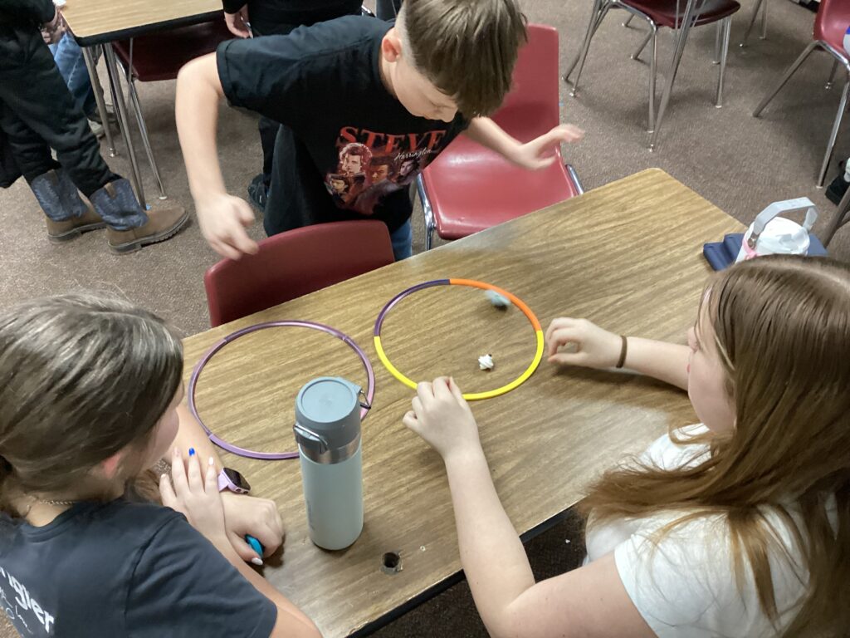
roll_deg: -3.6
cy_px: 319
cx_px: 425
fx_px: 761
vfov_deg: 45.4
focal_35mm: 31
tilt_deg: -43.9
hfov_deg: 58.4
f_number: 2.4
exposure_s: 1/60
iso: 200
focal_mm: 3.3
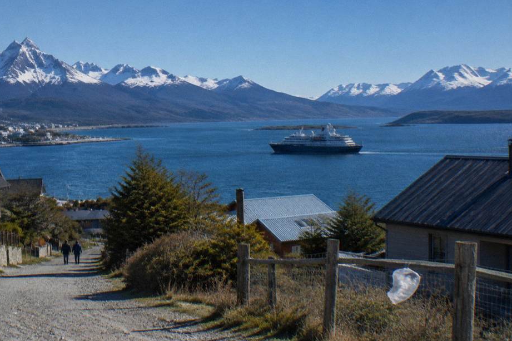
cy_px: 182
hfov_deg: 50.7
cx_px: 252
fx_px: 540
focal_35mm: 38
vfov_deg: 35.0
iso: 400
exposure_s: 1/500
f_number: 7.1
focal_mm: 35
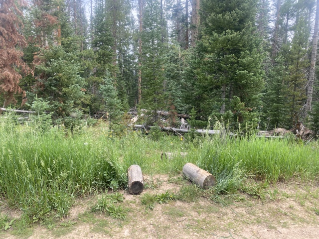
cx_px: 160
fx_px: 240
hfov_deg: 67.3
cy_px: 120
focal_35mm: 26
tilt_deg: -10.2
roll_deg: +1.7
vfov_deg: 53.1
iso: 32
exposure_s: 1/420
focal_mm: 4.25
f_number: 1.8
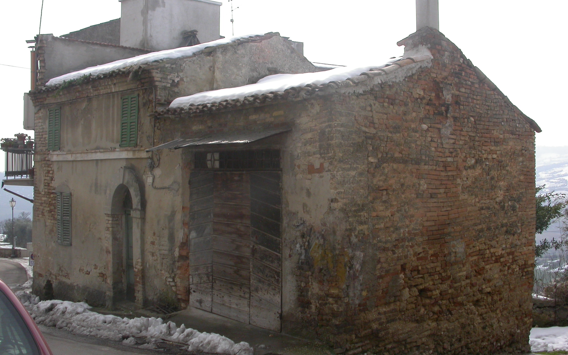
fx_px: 635
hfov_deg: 48.2
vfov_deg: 31.2
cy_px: 173
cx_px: 285
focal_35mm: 41
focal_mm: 7.85
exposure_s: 1/252
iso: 100
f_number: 7.5
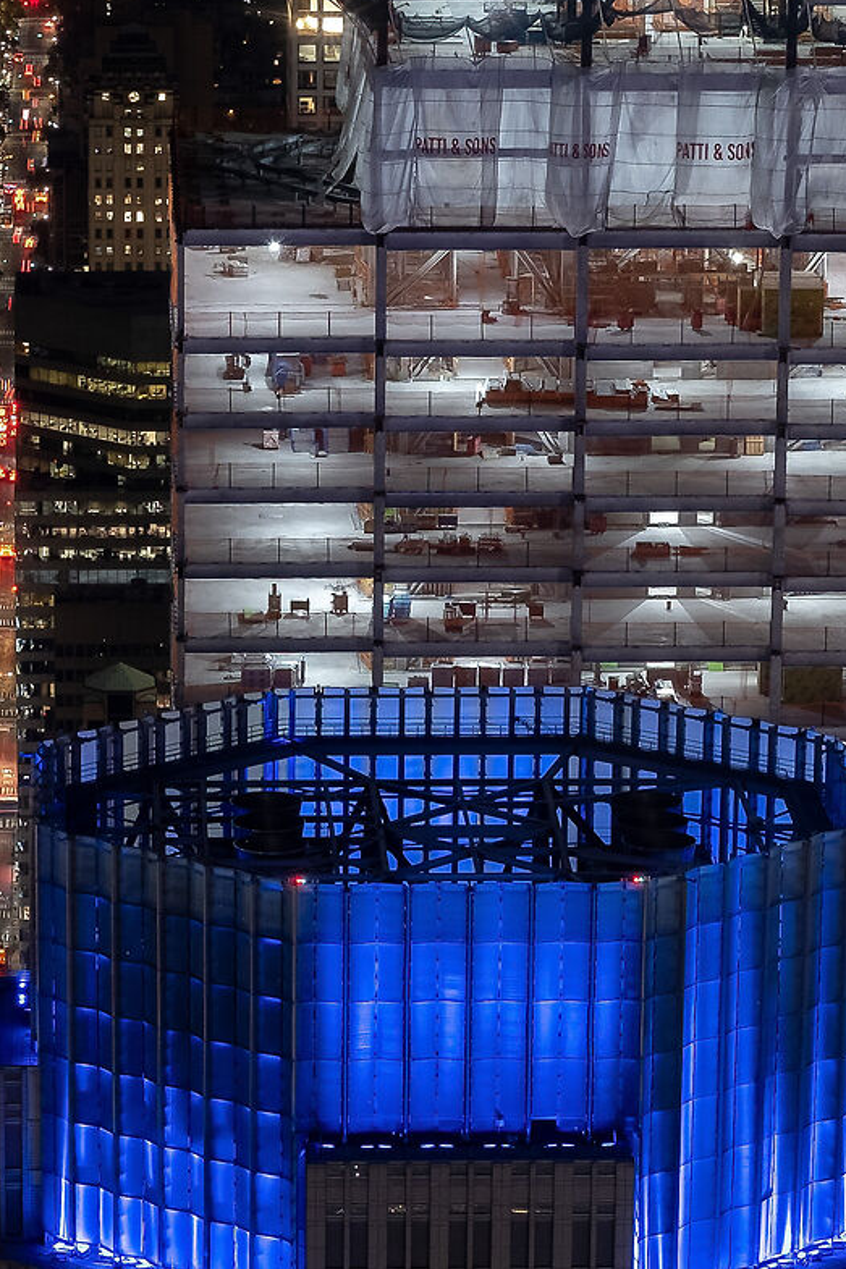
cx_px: 102
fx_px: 5713
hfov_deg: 8.4
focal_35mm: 162
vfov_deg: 12.6
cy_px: 1036
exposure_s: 1.7
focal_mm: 35
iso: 400
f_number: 8
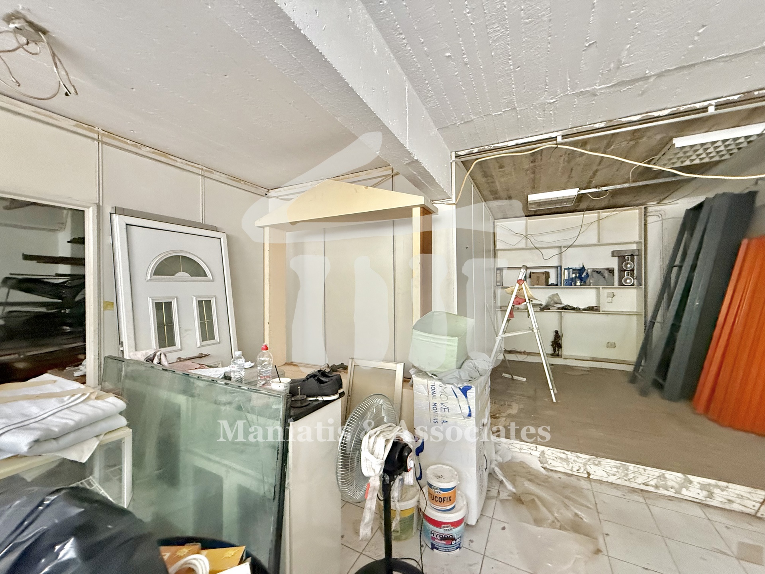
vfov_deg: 85.7
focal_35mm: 14
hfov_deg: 102.1
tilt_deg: +0.5
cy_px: 287
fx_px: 309
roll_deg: +1.2
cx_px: 382
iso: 640
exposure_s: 1/60
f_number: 2.2
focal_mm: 2.22
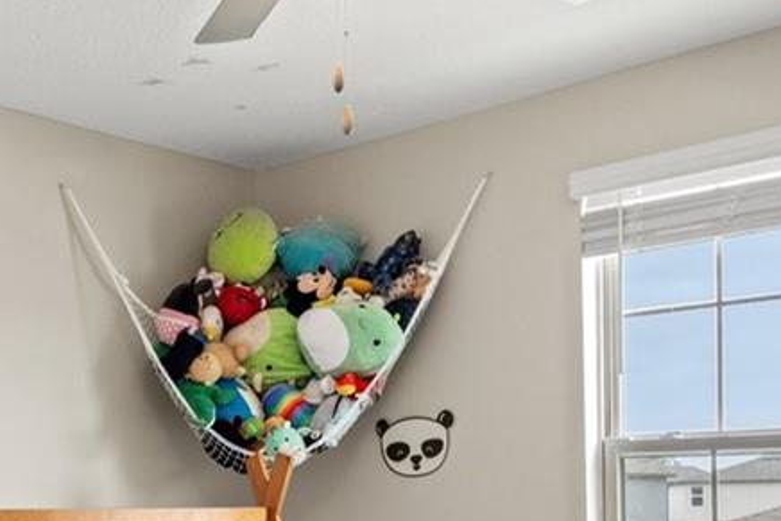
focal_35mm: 55
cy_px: 496
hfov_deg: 34.3
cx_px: 86
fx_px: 1194
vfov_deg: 23.8
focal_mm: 10
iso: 400
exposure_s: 1/6
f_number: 8
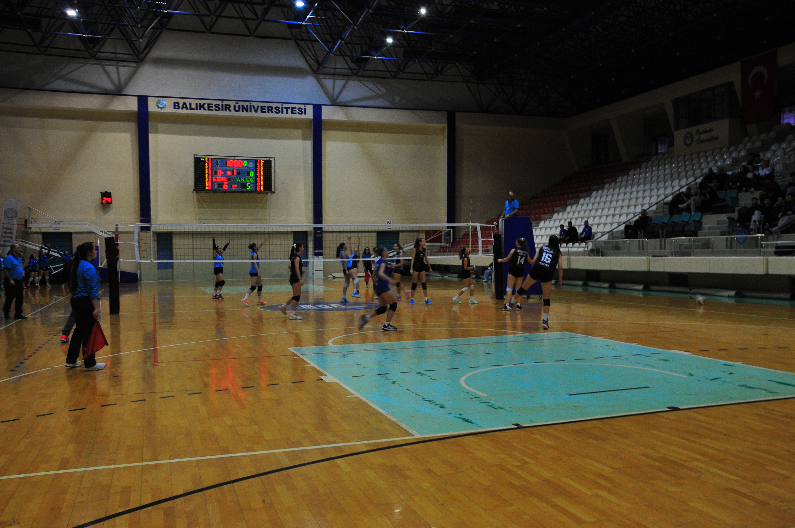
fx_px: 728
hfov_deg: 57.3
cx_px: 398
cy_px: 264
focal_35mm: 33
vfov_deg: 39.9
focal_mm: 22
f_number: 5
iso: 720
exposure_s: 1/30
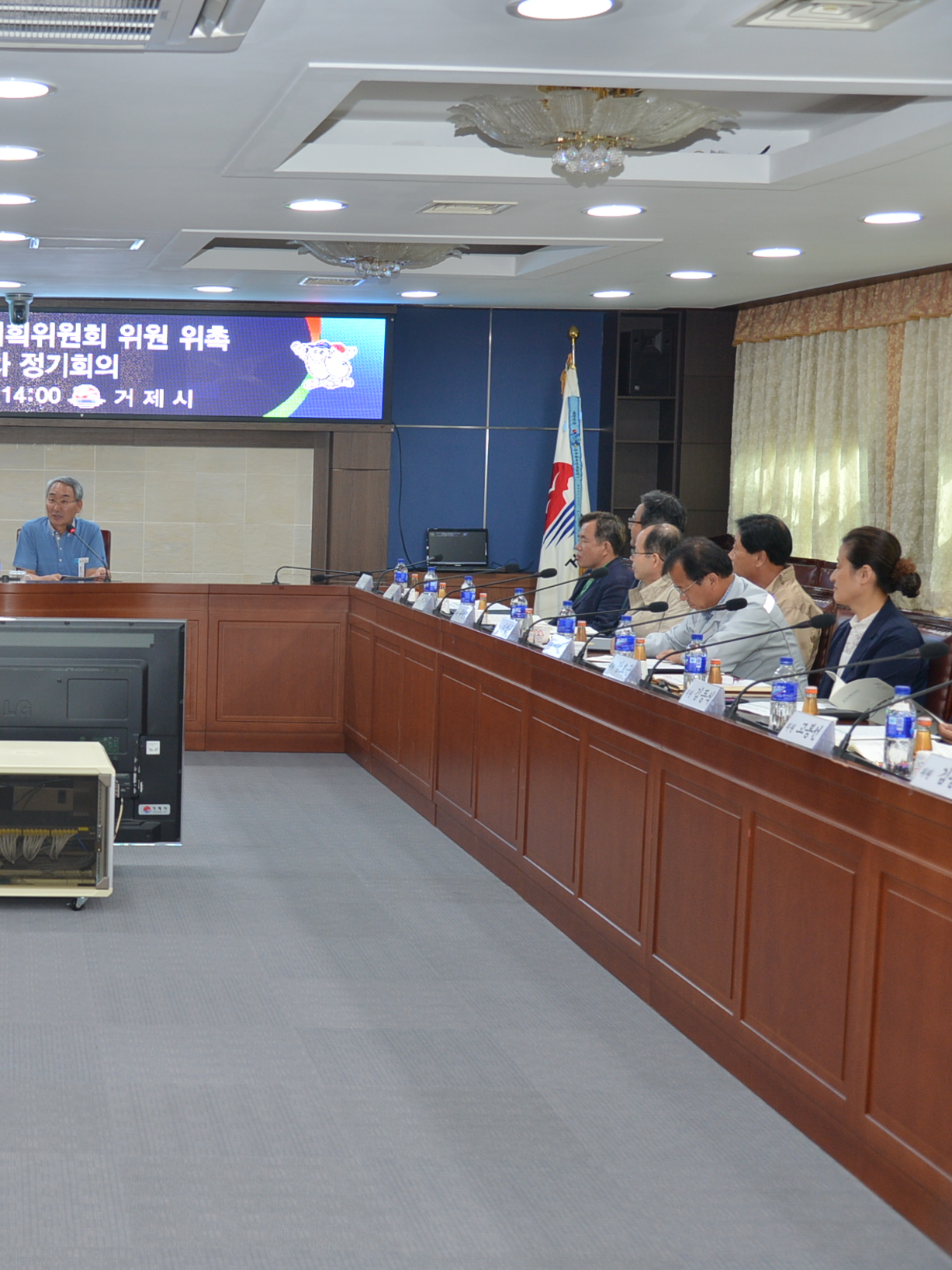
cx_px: 16
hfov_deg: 25.4
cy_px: 636
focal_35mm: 55
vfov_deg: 34.9
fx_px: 2017
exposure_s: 1/125
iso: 400
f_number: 4.5
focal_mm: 38
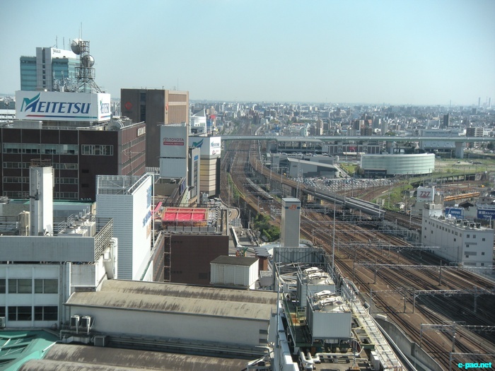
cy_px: 186
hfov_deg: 31.7
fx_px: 872
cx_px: 248
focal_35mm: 61
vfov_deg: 24.0
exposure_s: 1/336
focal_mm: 10.2
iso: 64
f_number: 4.3
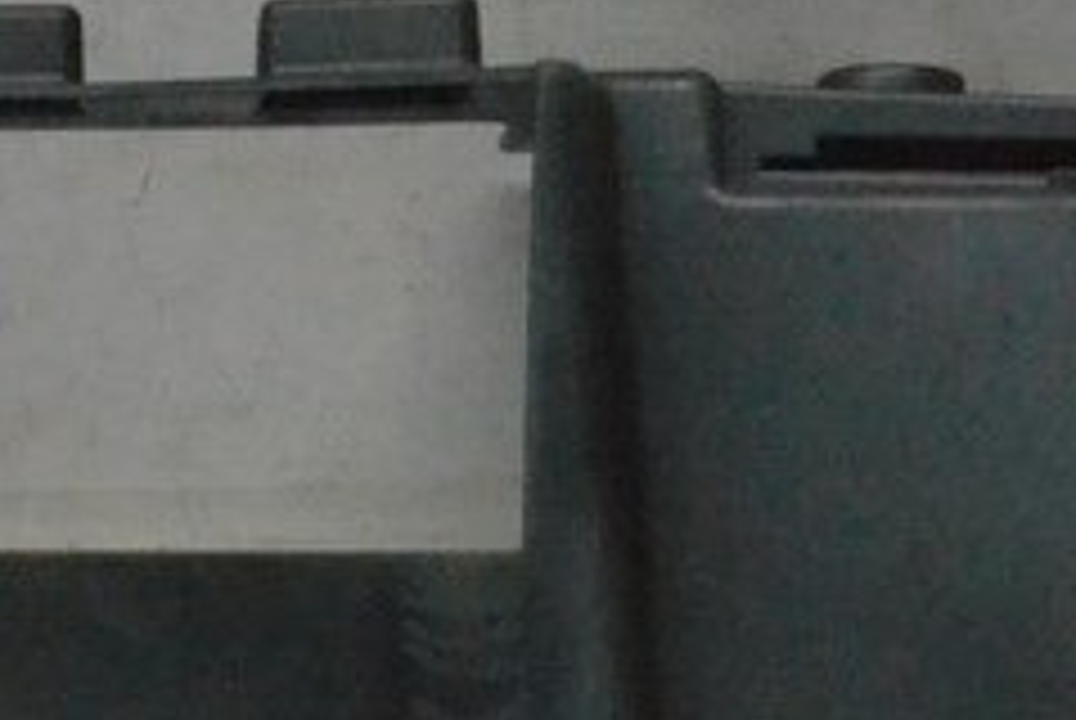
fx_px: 4997
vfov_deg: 8.2
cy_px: 430
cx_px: 572
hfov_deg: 12.3
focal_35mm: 167
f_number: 11
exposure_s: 1/160
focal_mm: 26
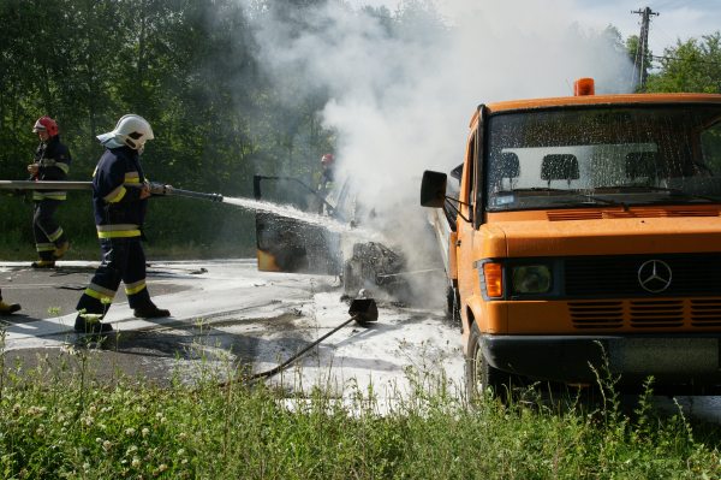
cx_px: 360
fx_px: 780
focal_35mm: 39
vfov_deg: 34.2
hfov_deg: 49.6
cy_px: 240
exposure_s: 1/1250
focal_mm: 26
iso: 400
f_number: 9
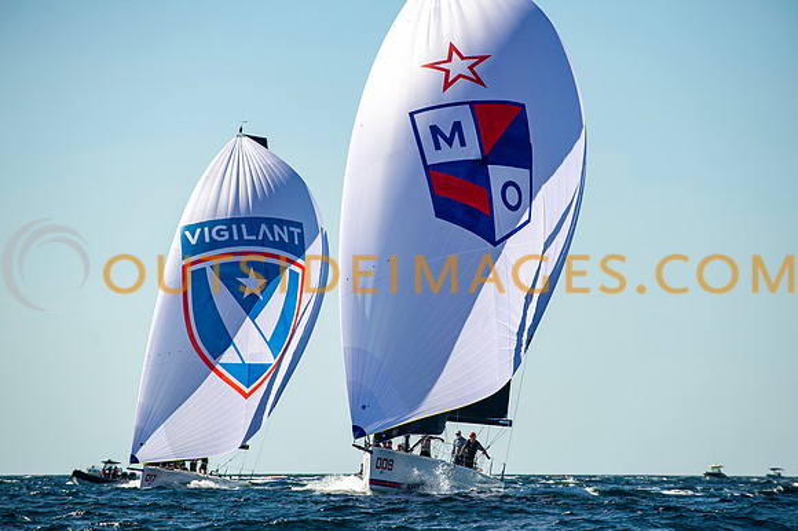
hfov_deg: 9.9
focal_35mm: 207
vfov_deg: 6.6
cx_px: 406
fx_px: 4596
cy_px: 270
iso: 250
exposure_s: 1/2500
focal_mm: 200
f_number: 5
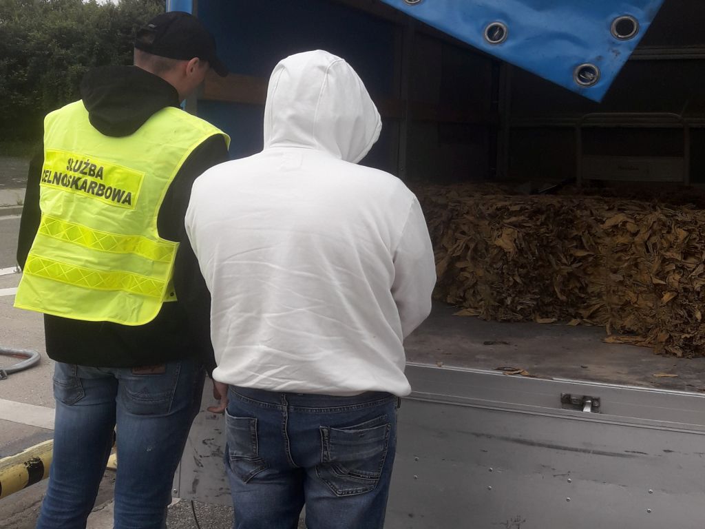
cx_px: 352
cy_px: 264
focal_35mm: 28
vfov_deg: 49.7
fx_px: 570
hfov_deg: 63.4
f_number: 1.9
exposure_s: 1/268
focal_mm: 3.7
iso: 40
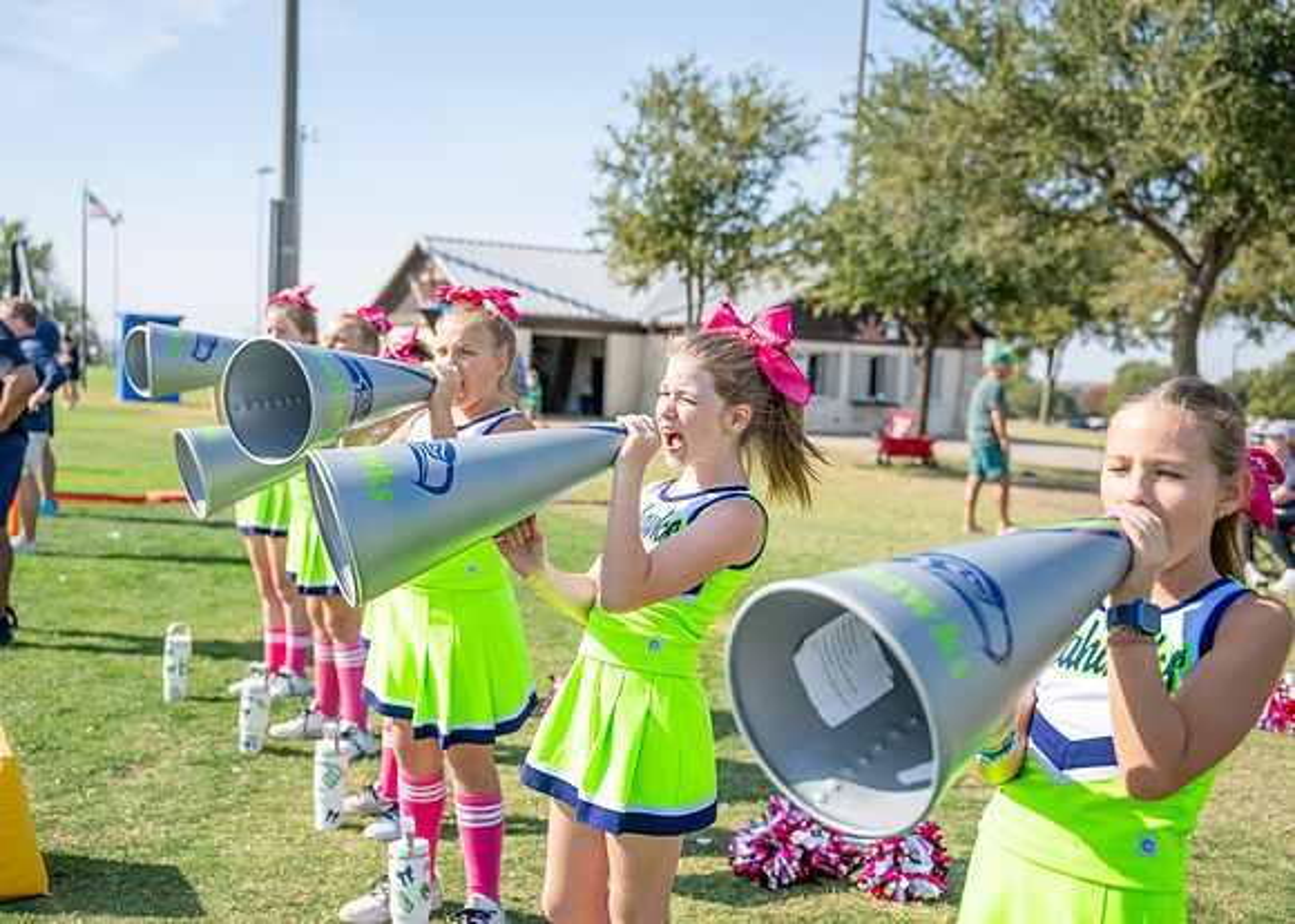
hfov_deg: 48.4
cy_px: 462
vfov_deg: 35.6
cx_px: 648
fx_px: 1441
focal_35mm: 39
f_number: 2.8
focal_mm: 37.4
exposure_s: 1/1250
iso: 100
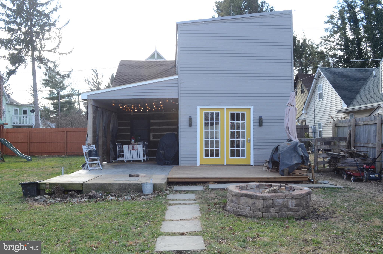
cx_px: 192
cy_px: 127
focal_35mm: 36
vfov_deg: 36.7
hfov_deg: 53.2
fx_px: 382
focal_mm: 24
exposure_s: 1/125
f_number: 11
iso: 640
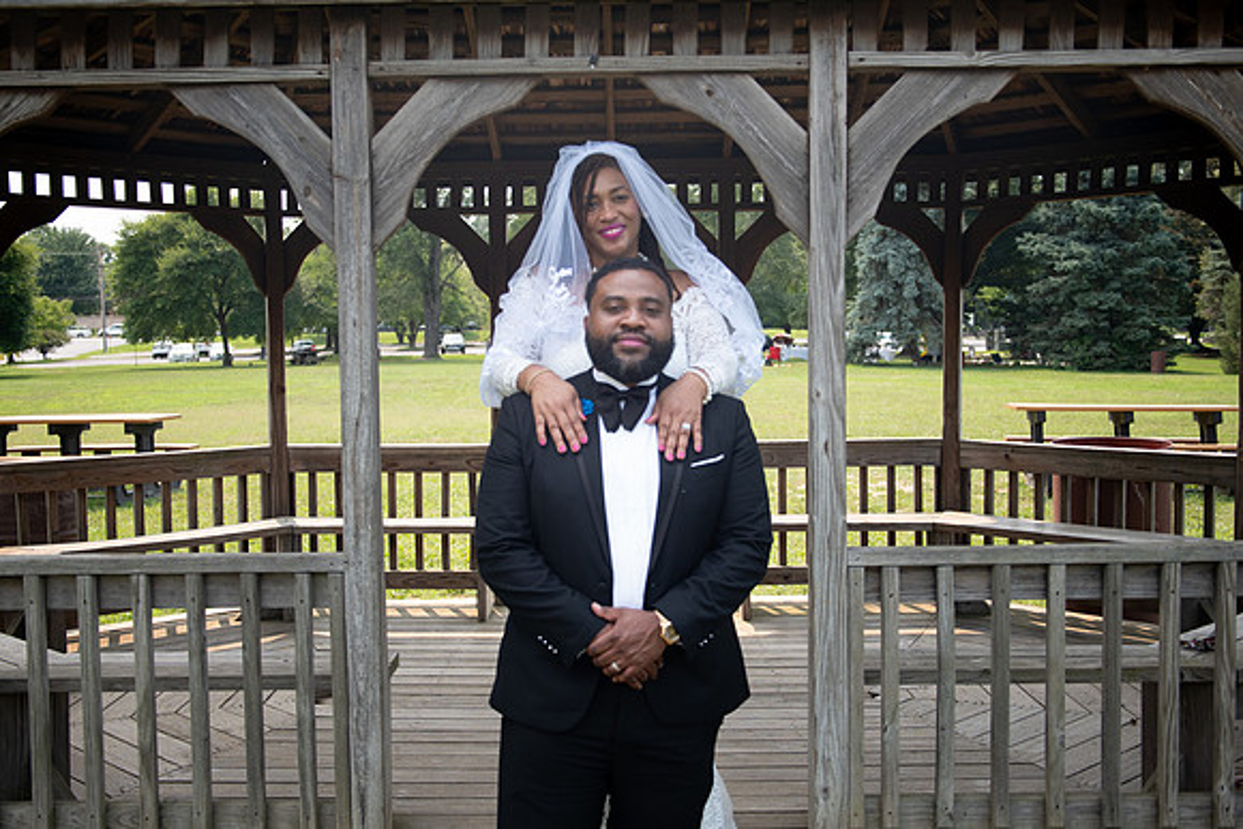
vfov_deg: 31.9
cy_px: 414
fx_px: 1450
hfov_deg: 46.4
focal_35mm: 42
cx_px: 622
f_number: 4.2
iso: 800
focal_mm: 41
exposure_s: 1/1600
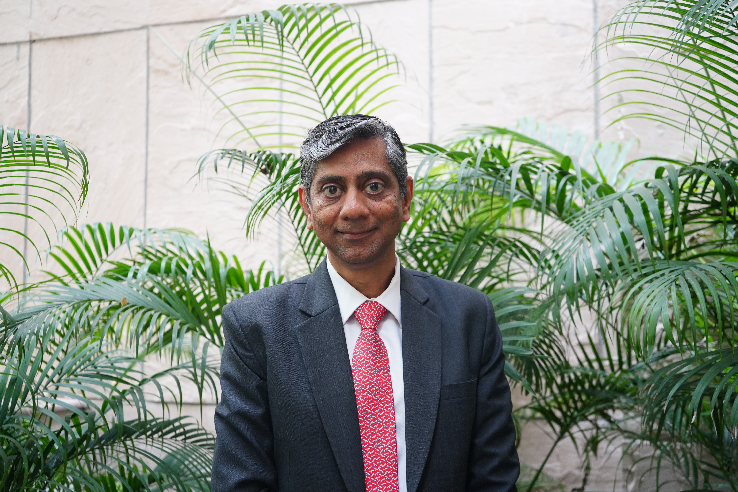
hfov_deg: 42.7
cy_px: 246
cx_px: 369
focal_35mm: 46
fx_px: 943
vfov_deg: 29.2
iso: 2000
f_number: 4.5
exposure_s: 1/160
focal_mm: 46
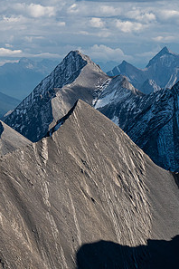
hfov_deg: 5.8
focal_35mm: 236
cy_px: 118
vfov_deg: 8.7
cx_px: -43
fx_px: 1760
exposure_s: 1/250
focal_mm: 58
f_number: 8
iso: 200
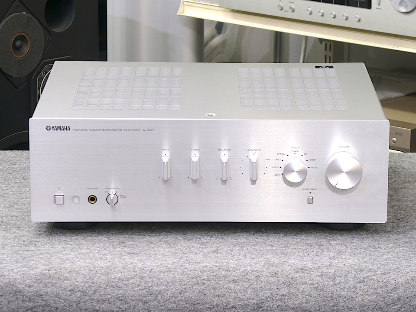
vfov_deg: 10.4
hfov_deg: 13.8
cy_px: 156
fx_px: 1719
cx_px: 208
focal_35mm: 143
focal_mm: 25.6
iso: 100
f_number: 5.4
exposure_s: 1/3.2
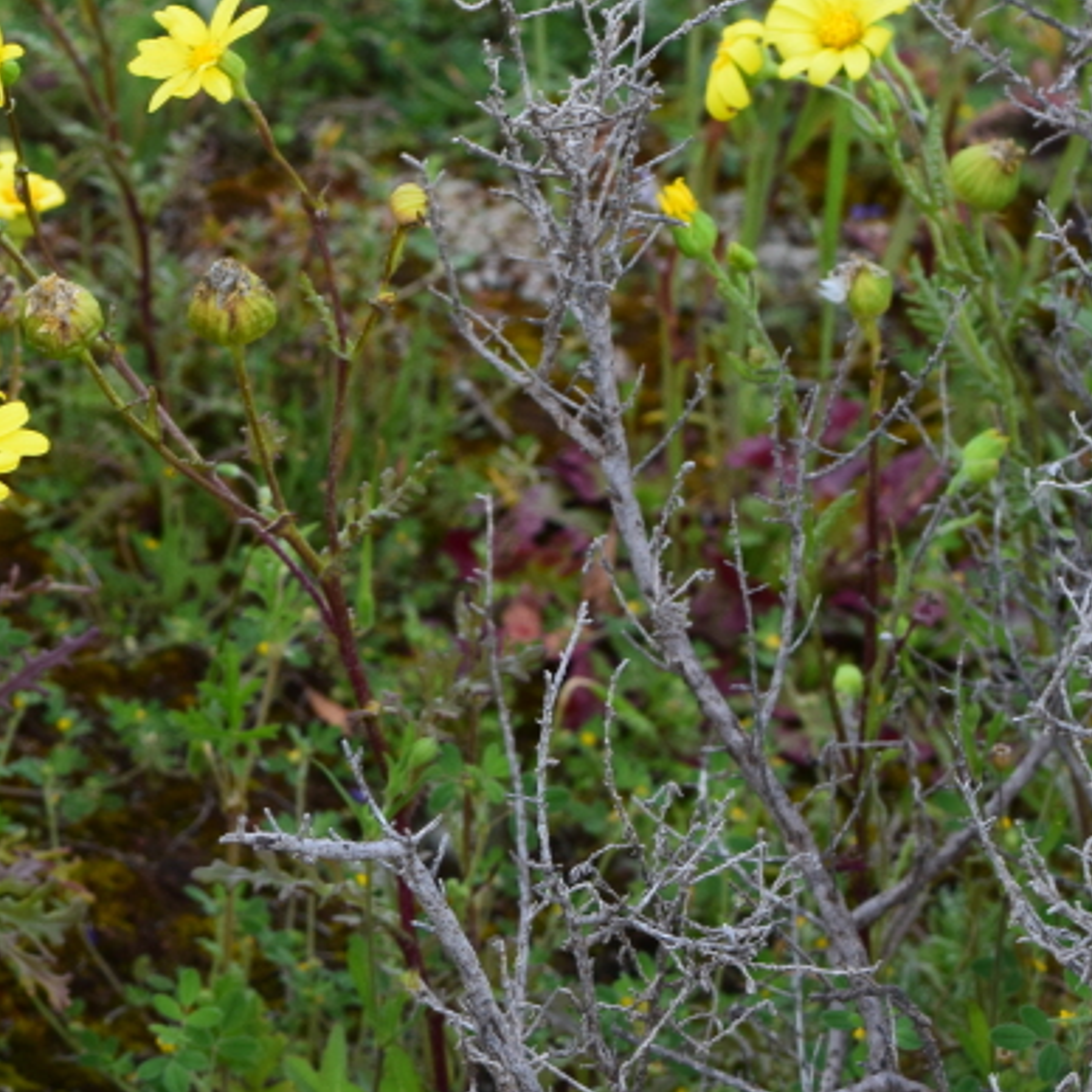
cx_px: -59
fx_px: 4568
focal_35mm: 128
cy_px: 550
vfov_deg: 13.6
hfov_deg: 13.4
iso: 400
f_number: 9
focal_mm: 38
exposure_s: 1/160
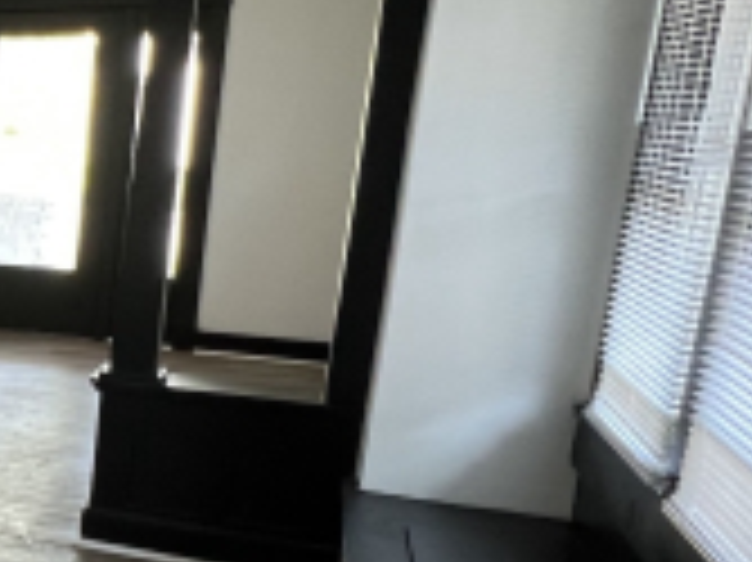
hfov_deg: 24.7
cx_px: -466
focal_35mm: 52
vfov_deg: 28.0
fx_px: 1129
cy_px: 328
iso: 200
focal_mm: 1.57
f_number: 1.8
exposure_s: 1/60
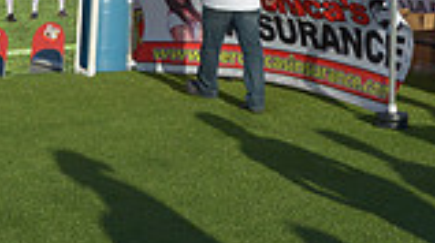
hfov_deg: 23.1
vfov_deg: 12.8
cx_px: 285
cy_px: -40
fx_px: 1060
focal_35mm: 92
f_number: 13
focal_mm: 24
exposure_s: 1/640
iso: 400
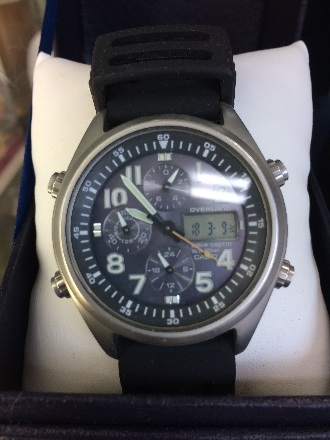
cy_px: 220
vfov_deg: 61.7
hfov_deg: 48.2
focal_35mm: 29
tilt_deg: -47.0
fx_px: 369
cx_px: 165
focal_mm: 4.15
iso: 40
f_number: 2.2
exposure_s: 1/40
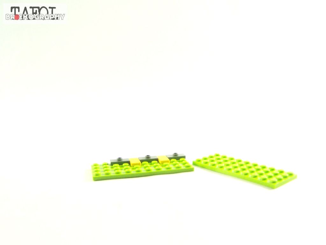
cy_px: 122
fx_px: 358
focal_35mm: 38
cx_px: 163
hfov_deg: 49.0
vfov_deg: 37.7
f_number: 3.2
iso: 400
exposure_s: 1/60
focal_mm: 6.3
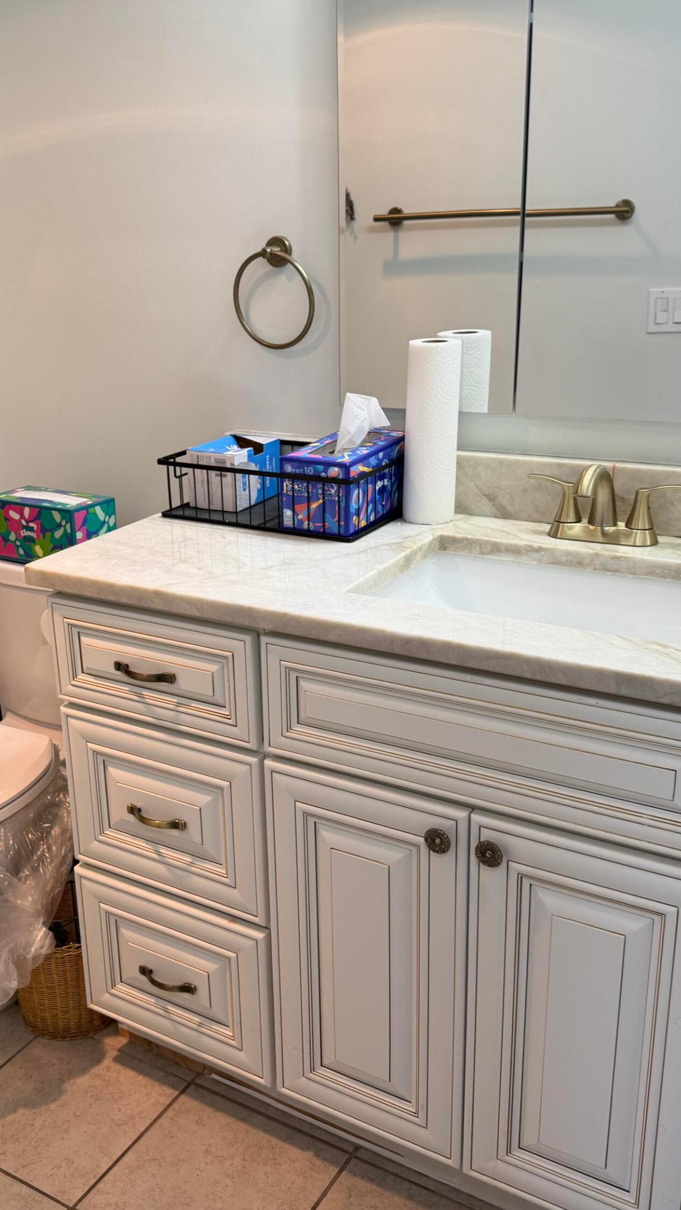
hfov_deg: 33.5
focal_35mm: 35
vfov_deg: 56.6
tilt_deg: -18.2
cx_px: 243
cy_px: 605
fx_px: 1124
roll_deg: +2.3
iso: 80
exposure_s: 1/120
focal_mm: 6.76
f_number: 1.78
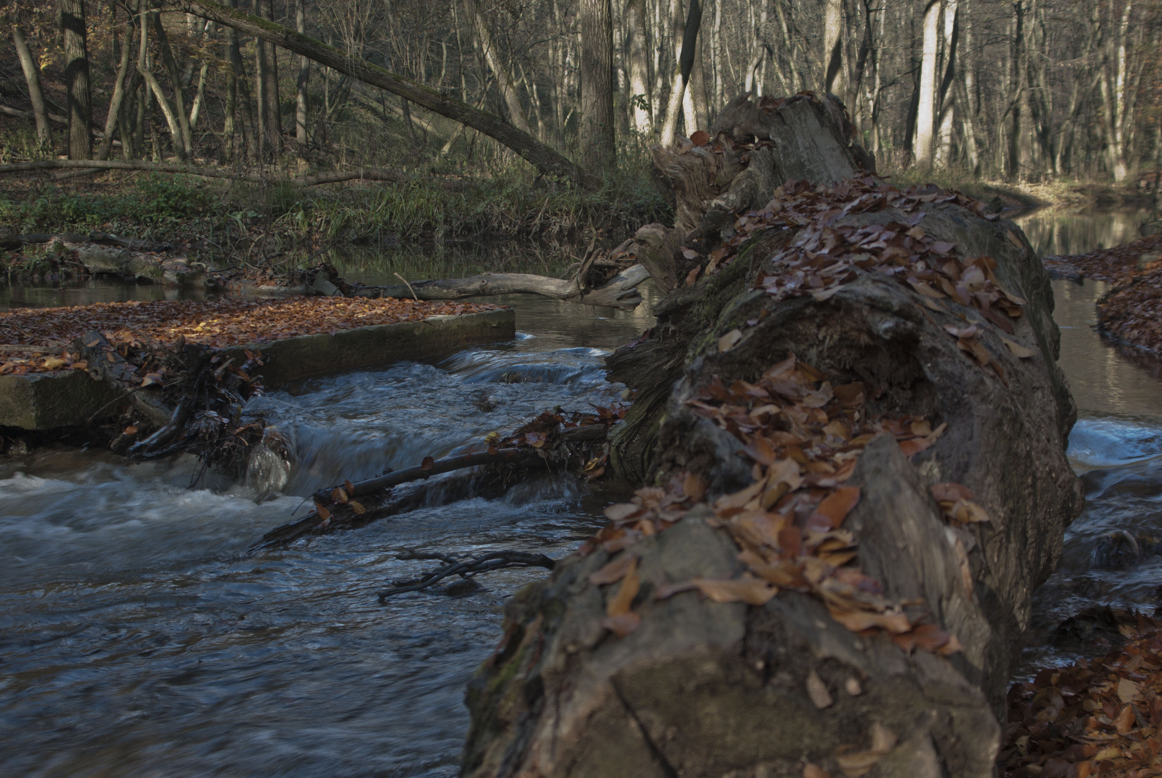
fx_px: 1487
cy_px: 401
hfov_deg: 42.7
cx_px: 634
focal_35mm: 46
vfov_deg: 29.3
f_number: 5.6
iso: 200
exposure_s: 1/30
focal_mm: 28
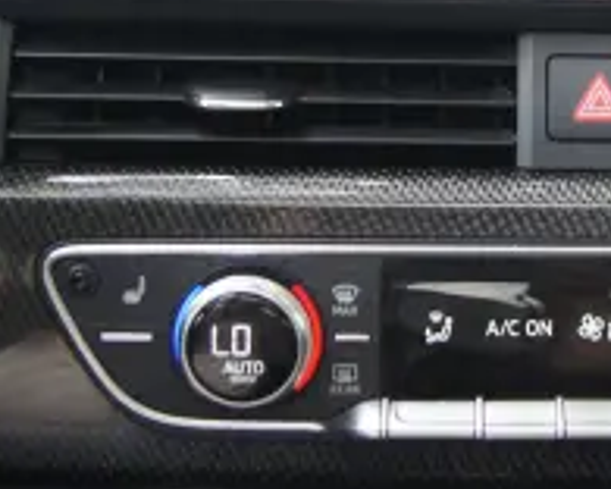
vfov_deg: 13.8
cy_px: 94
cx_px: 645
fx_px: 2007
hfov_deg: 16.8
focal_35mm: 111
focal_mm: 24
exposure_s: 1/40
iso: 400
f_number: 4
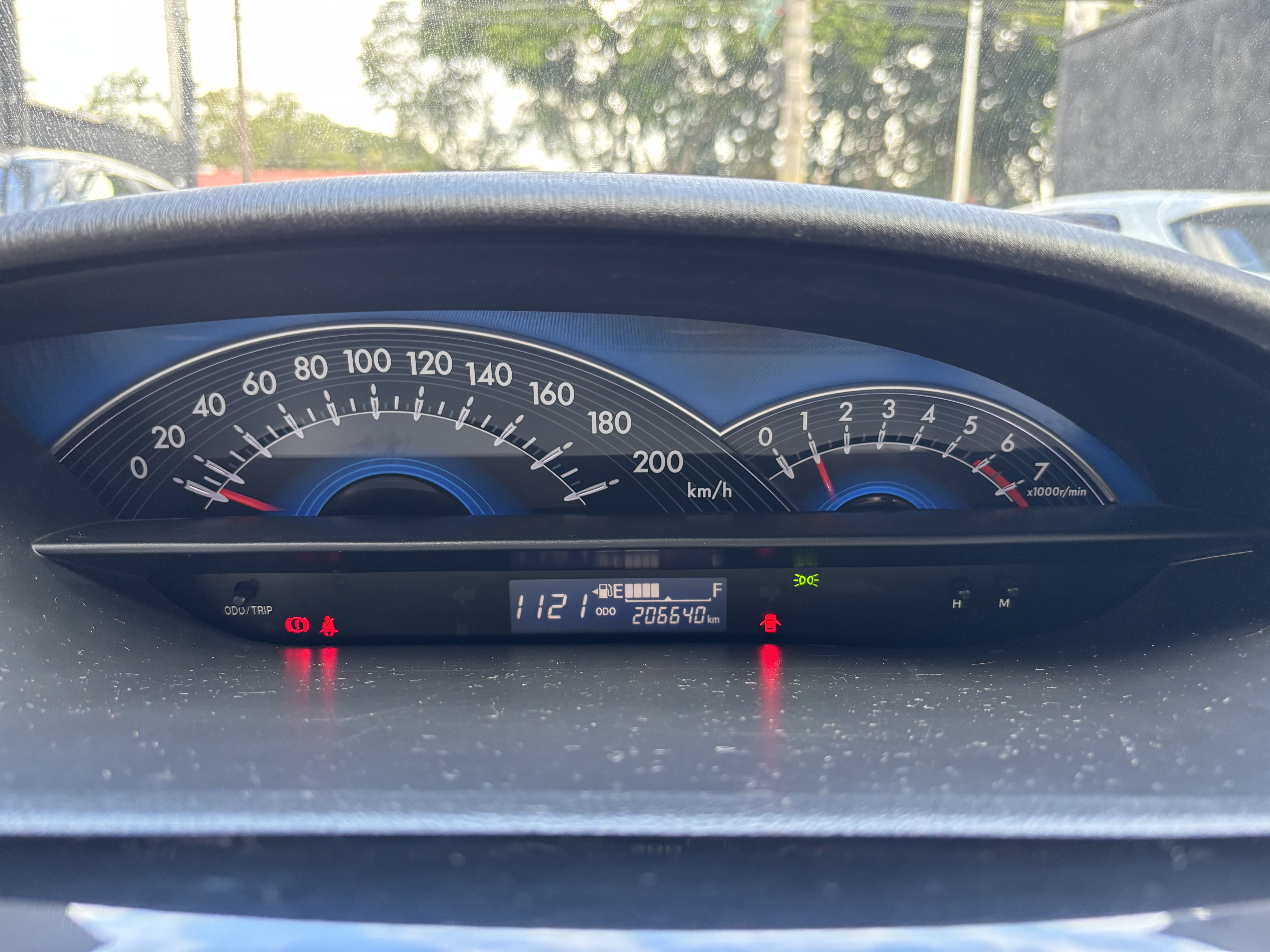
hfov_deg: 67.3
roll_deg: -1.0
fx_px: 954
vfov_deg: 53.1
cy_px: 476
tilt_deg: -12.0
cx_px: 635
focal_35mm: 26
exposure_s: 1/93
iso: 125
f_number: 1.6
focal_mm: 5.96
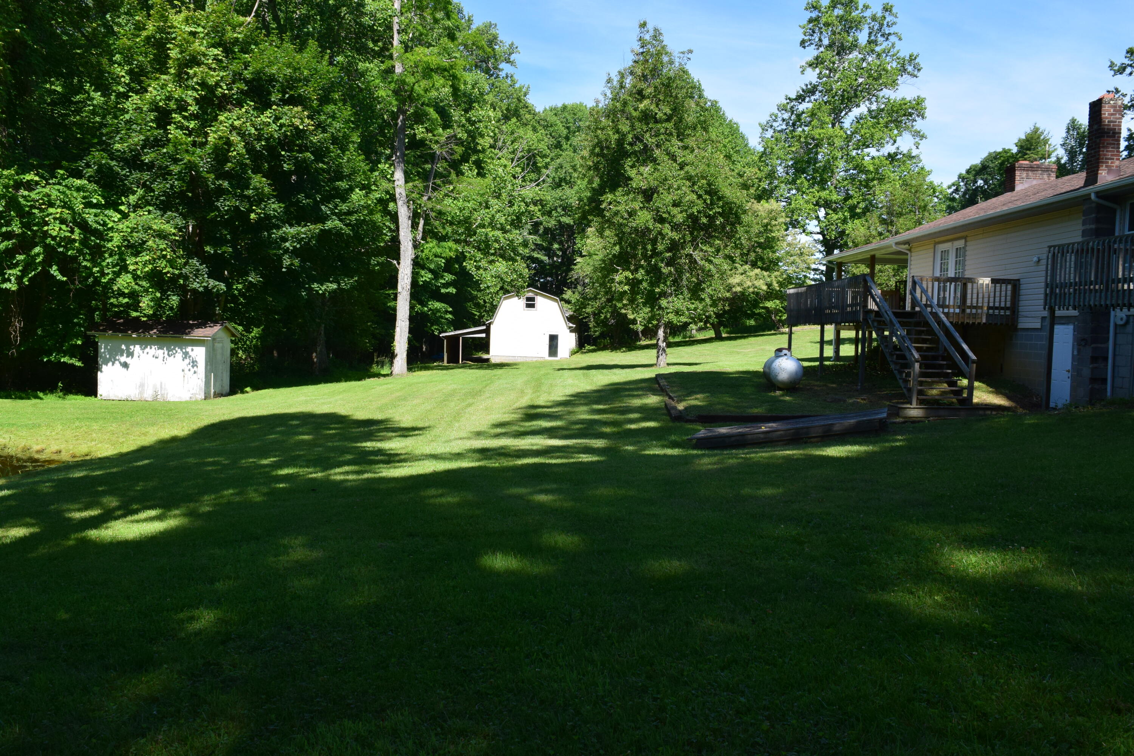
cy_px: 378
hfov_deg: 67.4
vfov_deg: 47.9
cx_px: 567
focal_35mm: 27
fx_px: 850
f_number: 11
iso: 400
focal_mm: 18
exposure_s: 1/320
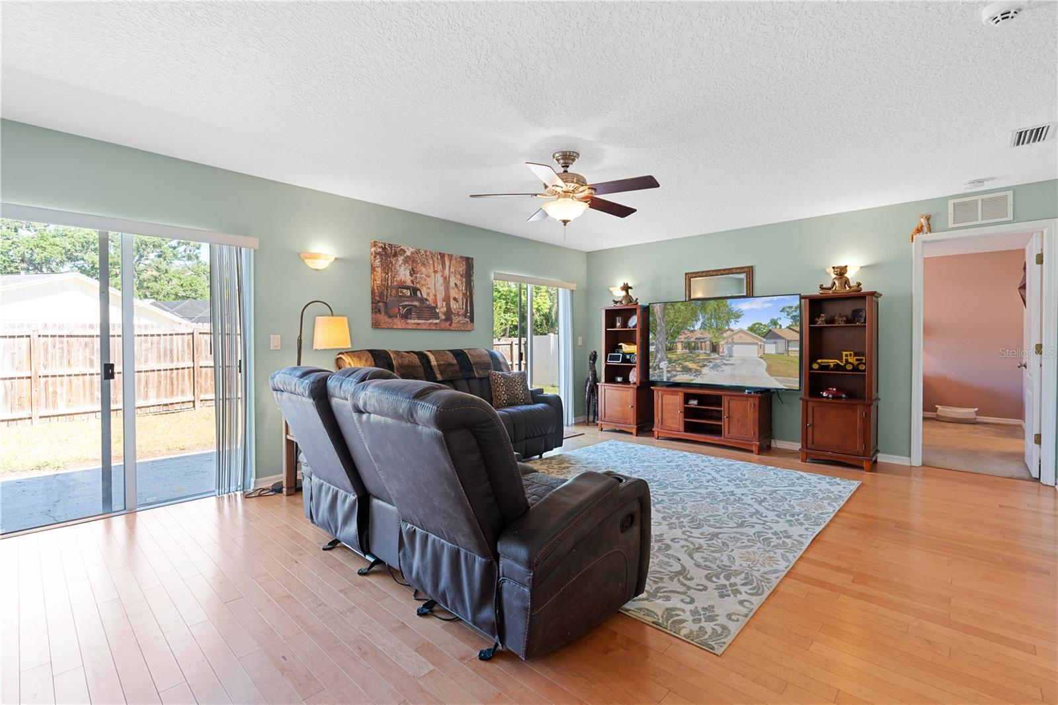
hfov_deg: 96.7
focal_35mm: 16
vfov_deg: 73.7
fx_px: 470
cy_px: 352
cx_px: 529
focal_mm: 16
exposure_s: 1.3
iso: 200
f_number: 8
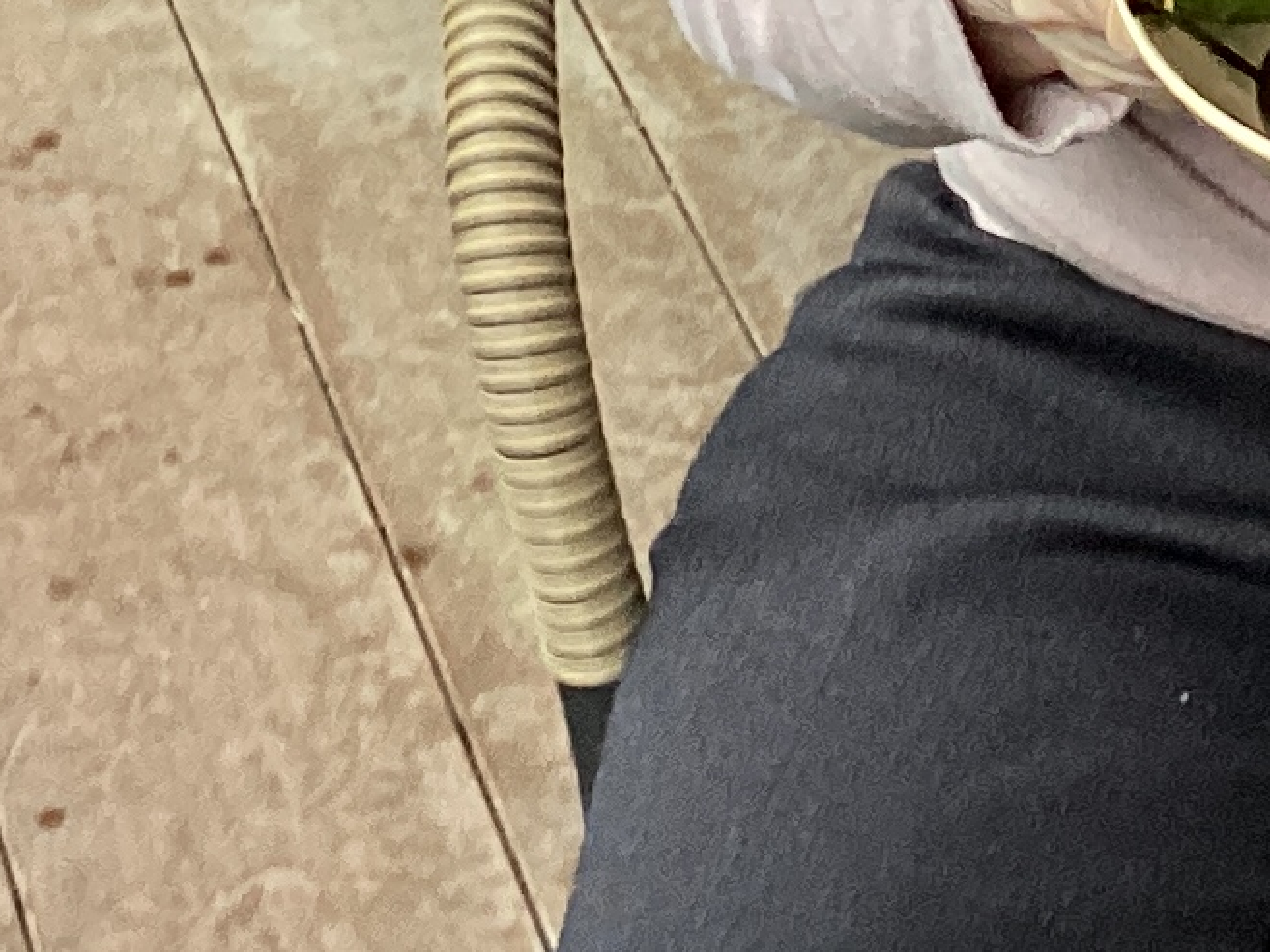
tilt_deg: -29.8
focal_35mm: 154
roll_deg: +2.5
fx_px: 5651
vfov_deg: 9.4
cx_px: 1475
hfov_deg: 12.6
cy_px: -340
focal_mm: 3.3
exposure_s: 1/50
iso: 200
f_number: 2.4
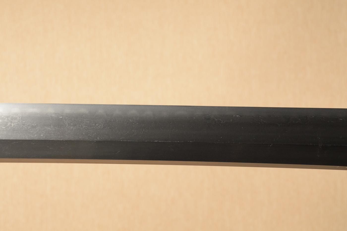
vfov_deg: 15.7
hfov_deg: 23.4
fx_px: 838
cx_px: 174
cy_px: 116
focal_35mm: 87
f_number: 11
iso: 400
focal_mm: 58
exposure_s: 1/2
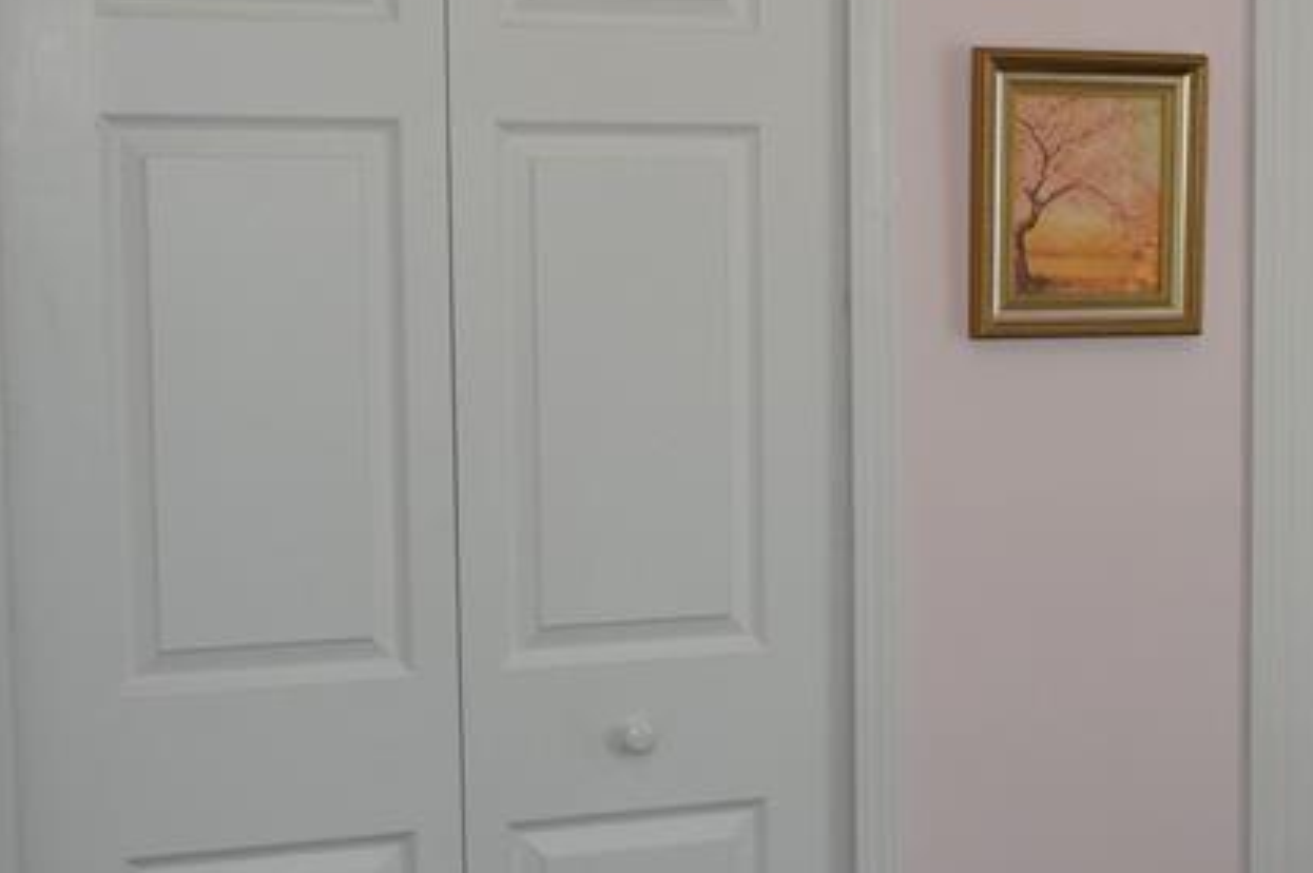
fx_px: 2697
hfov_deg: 25.9
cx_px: 1335
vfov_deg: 18.4
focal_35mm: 74
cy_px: 421
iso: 800
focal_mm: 20
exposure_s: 1/100
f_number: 5
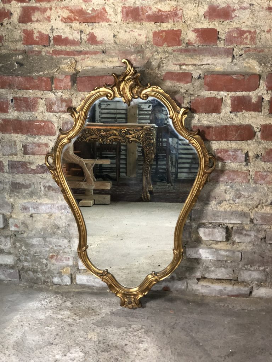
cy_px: 181
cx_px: 136
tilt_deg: -19.8
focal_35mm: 52
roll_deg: +1.1
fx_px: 545
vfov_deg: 36.8
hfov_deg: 28.0
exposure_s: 1/14
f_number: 2.4
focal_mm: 6
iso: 160
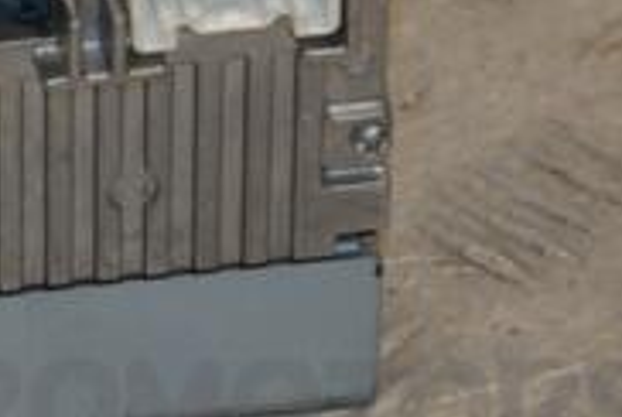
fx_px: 6836
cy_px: -44
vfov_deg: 3.5
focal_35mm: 395
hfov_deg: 5.2
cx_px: -294
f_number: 8
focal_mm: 80
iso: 800
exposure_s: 1/200
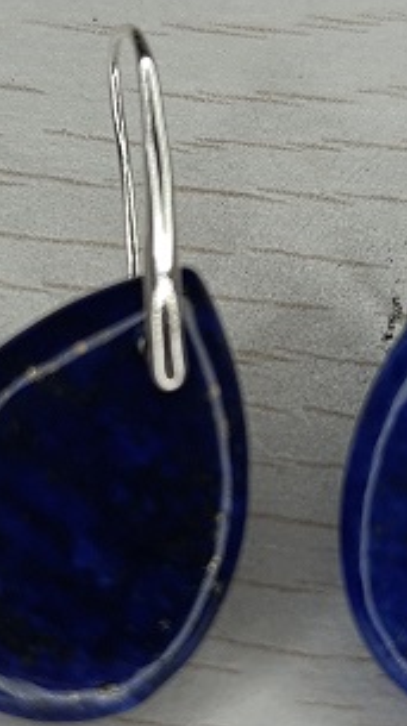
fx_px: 1616
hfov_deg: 14.3
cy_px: 402
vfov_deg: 25.3
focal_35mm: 84
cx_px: 162
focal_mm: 6.14
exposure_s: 1/100
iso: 100
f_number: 1.6
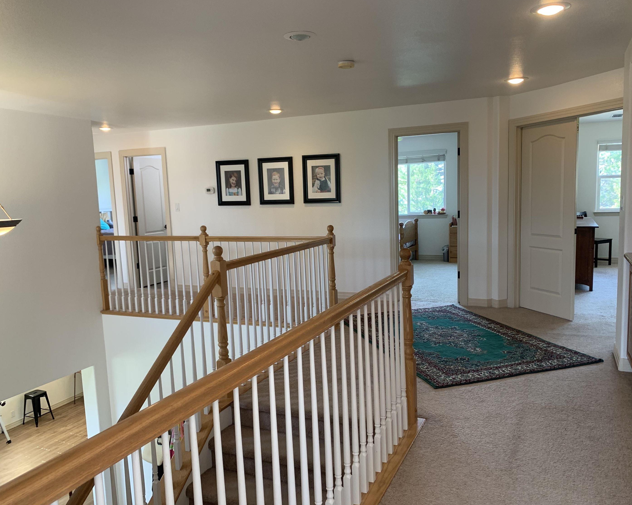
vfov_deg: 51.5
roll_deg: +1.8
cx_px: 334
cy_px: 255
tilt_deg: -6.9
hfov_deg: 62.2
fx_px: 524
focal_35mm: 28
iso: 64
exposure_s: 1/60
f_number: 1.8
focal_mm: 4.25
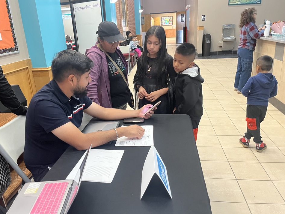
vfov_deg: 49.7
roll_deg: +5.7
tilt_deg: -20.8
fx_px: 231
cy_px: 101
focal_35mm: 28
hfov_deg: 63.4
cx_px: 135
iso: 500
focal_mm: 5.1
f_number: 1.6
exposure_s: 1/60
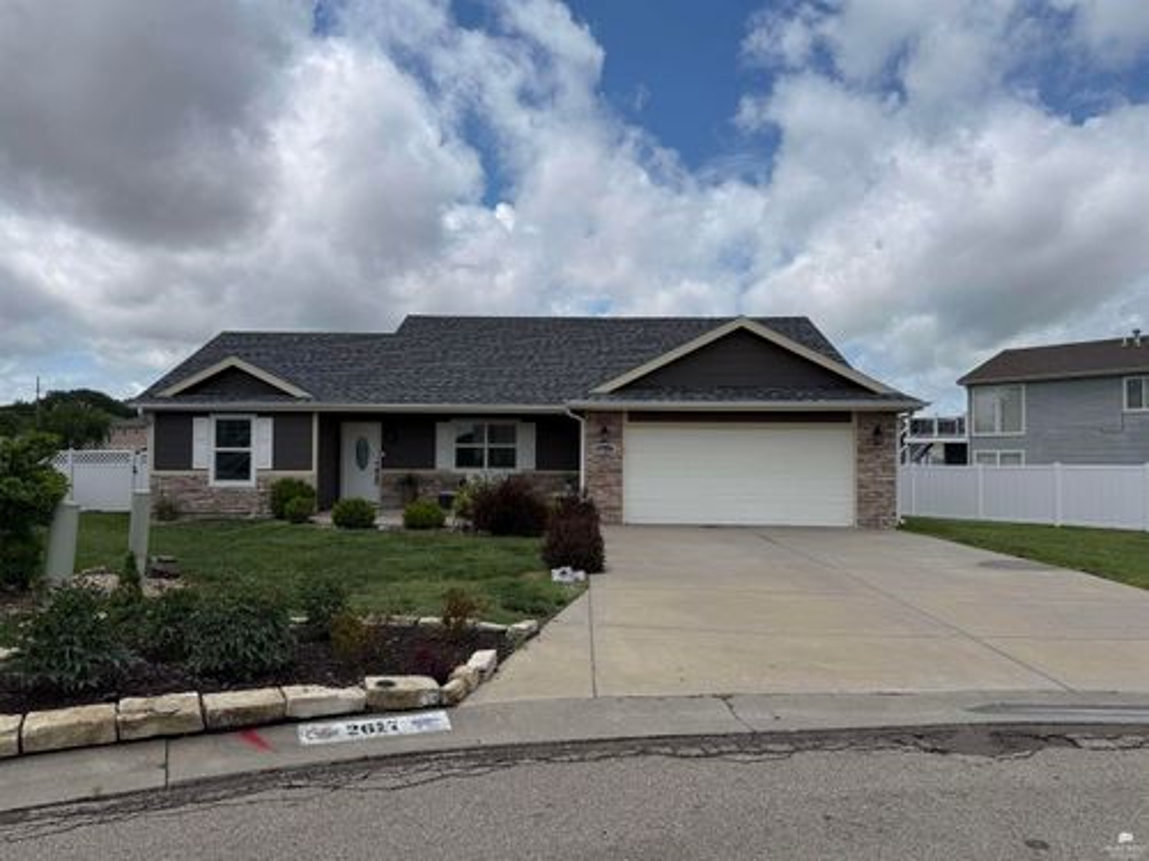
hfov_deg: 71.6
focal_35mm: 24
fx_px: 797
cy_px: 430
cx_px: 574
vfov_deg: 56.8
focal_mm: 6.76
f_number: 1.78
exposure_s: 1/8130
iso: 80
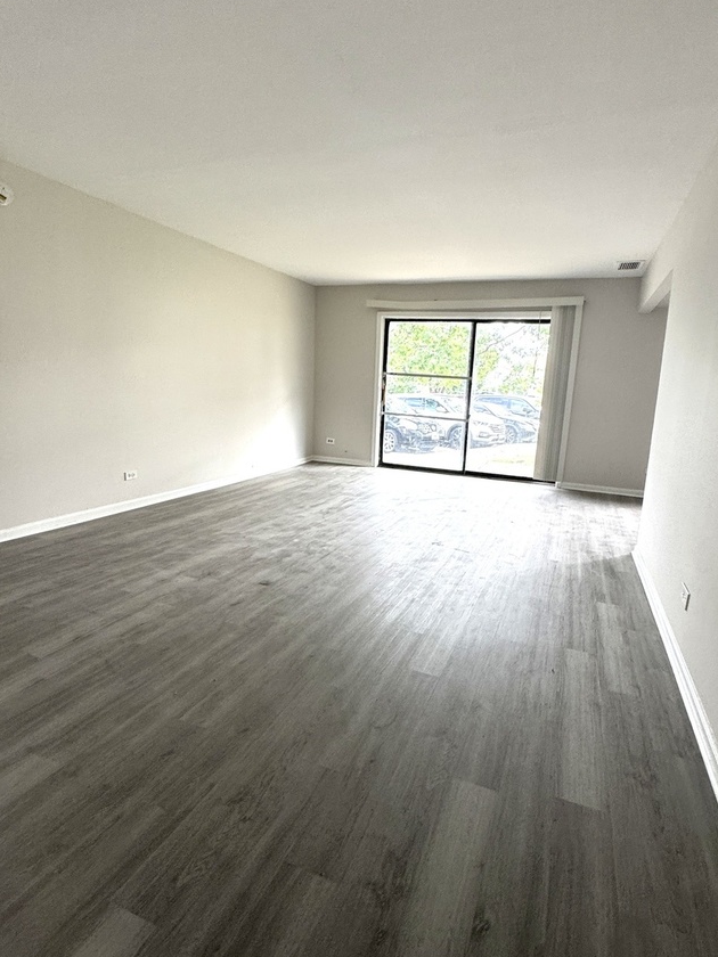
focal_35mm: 18
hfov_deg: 71.5
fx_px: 498
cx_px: 386
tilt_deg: -12.1
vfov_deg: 87.8
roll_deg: -2.9
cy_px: 475
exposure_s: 1/120
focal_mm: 2.22
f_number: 2.2
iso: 160
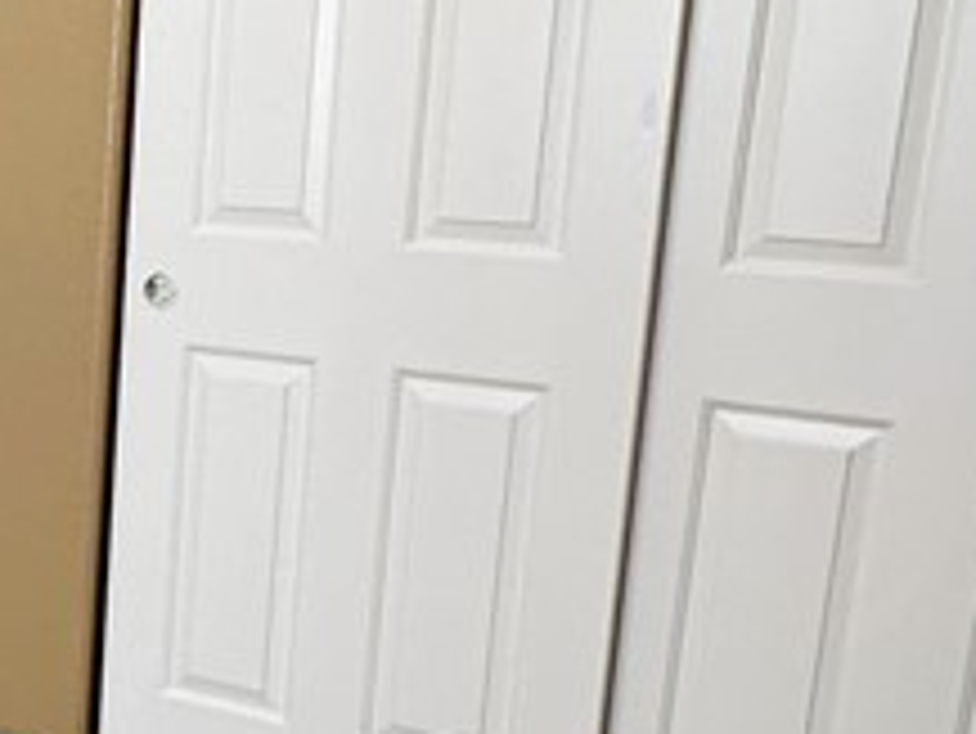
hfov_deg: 23.6
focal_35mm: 66
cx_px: -472
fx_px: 1862
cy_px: 432
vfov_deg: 22.2
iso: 200
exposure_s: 1/120
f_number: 2.2
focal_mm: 2.22
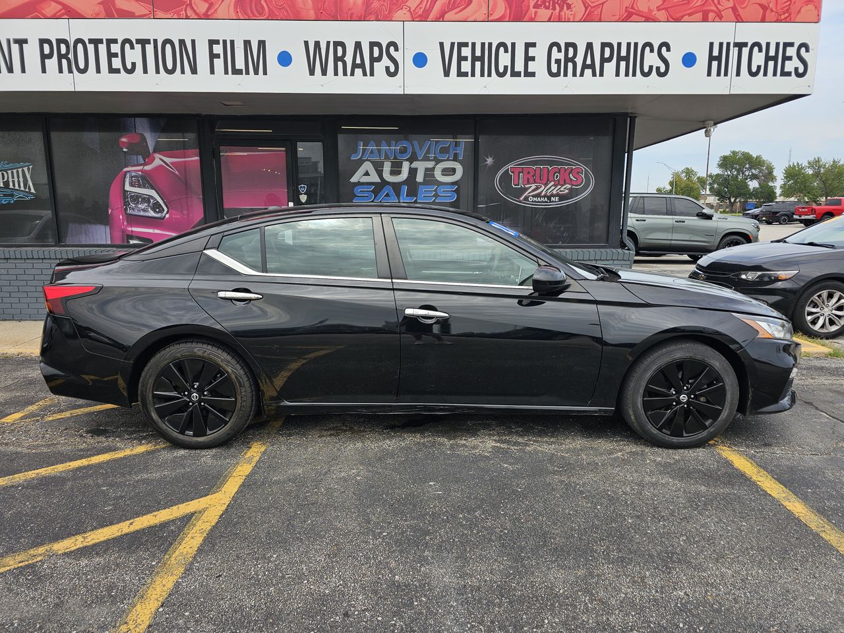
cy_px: 316
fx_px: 561
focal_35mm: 23
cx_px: 422
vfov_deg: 58.9
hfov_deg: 73.9
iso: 10
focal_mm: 6.3
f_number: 1.7
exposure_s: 1/445
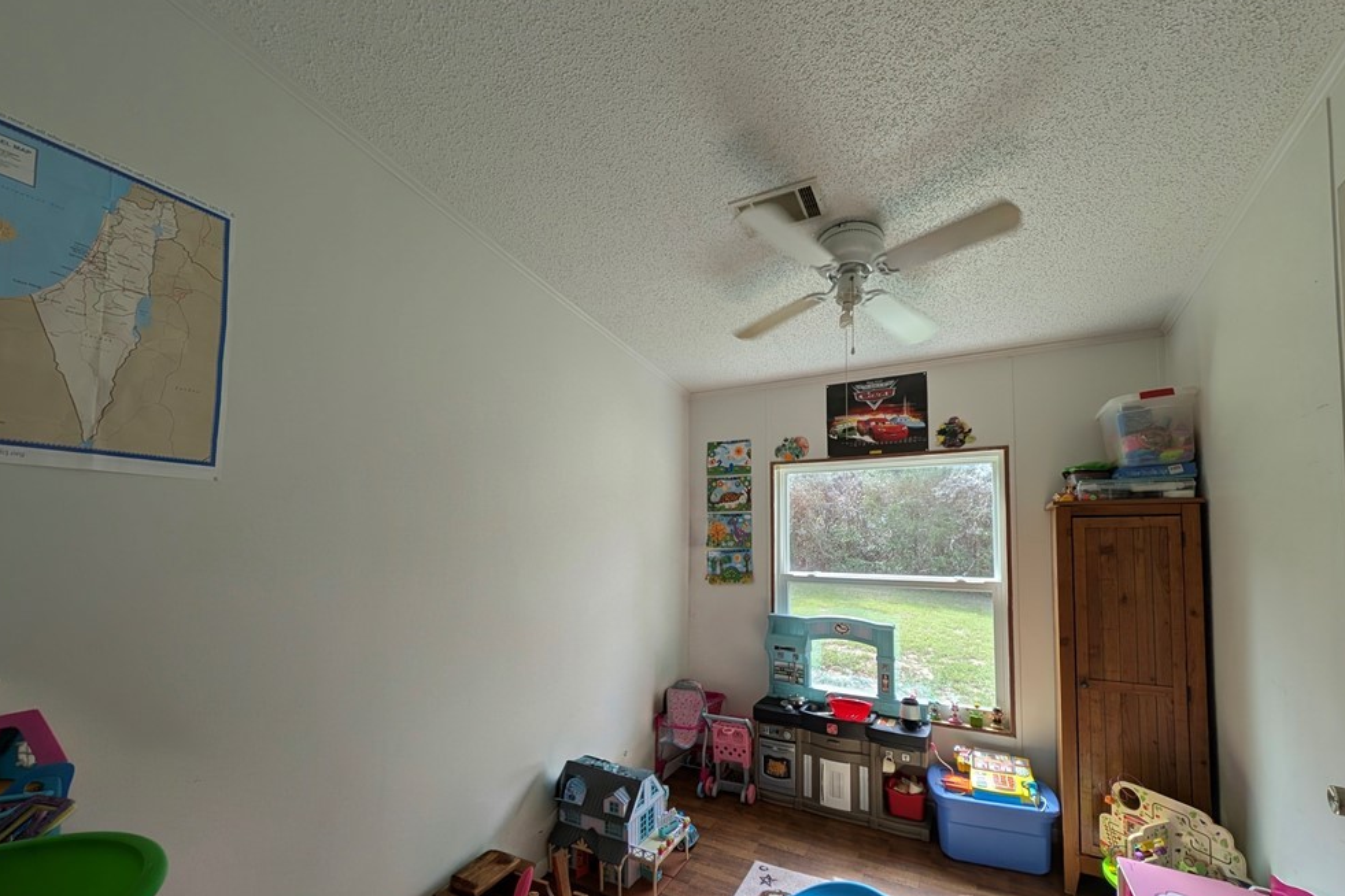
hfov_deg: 108.3
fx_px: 486
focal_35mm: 13
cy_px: 512
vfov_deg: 84.9
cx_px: 688
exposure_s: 1/123
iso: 36
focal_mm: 2.23
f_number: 1.95
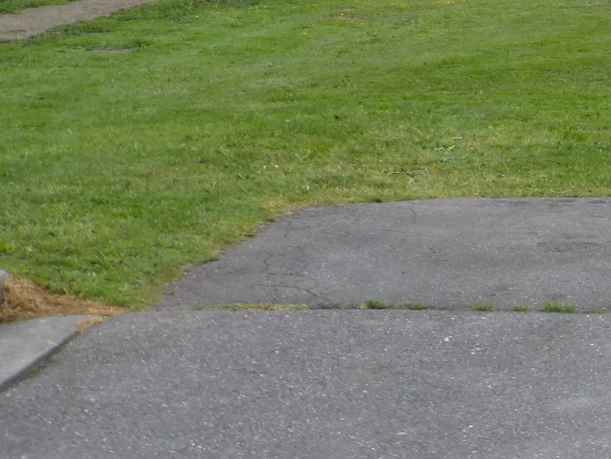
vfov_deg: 9.1
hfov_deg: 12.0
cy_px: -113
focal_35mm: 160
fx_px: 2824
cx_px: 819
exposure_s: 1/400
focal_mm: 9
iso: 100
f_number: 4.4
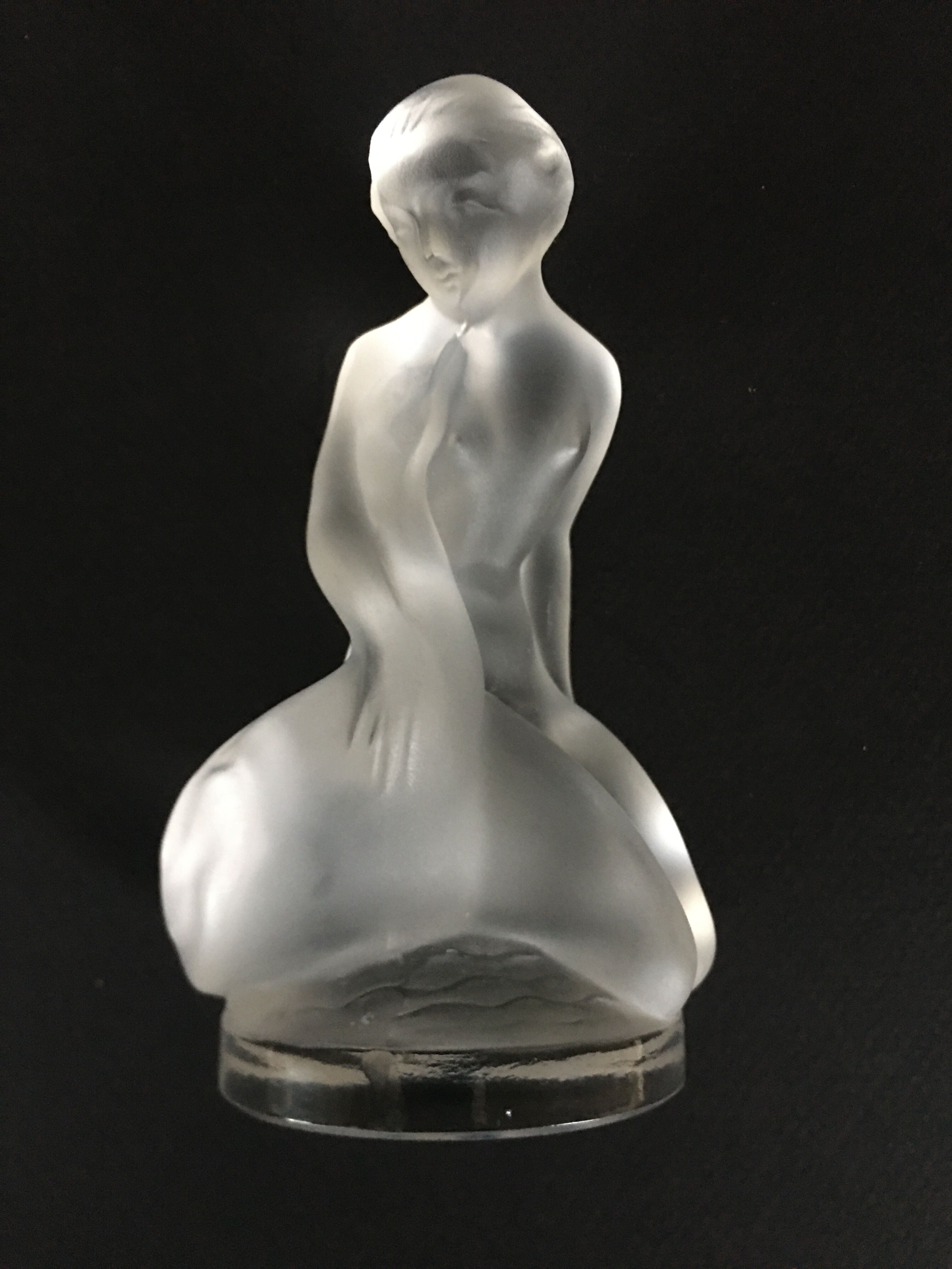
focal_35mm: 29
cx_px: 476
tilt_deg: -85.4
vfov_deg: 61.7
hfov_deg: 48.2
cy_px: 634
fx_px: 1063
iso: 125
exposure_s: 1/8
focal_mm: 4.15
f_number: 2.2
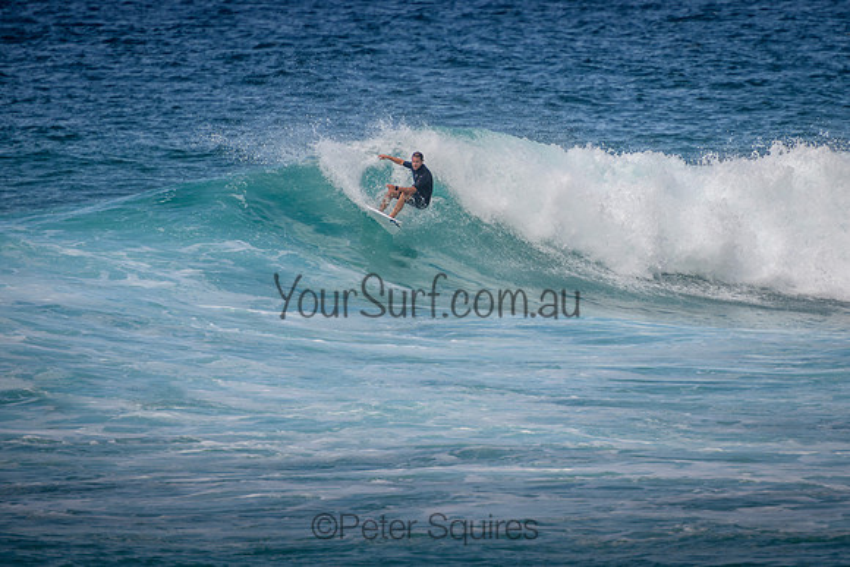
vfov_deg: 2.5
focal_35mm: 549
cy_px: 178
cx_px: 584
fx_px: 12973
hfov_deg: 3.8
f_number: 5.6
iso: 250
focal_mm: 400
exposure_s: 1/2000
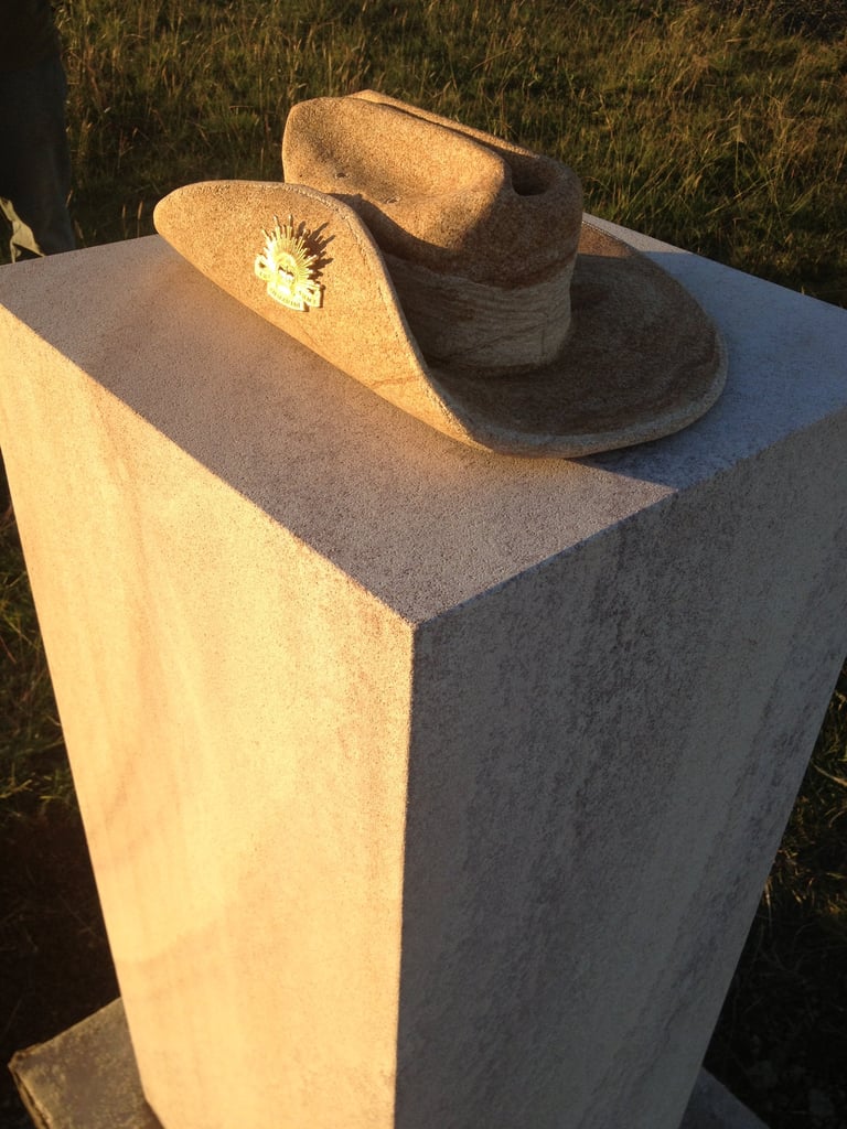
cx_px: 424
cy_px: 564
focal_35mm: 35
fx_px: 1142
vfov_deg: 52.6
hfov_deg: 40.7
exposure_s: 1/657
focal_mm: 4.28
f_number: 2.4
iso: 50
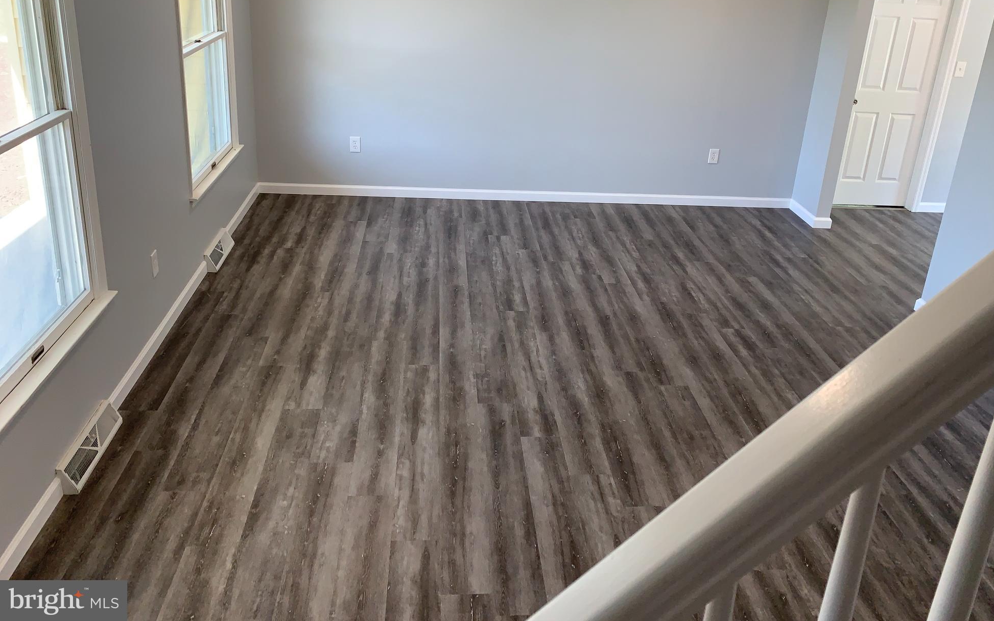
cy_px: 230
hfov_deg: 64.6
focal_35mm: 29
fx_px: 786
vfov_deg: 42.8
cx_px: 523
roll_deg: -4.6
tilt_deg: -18.8
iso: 80
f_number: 1.8
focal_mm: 4.25
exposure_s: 1/120
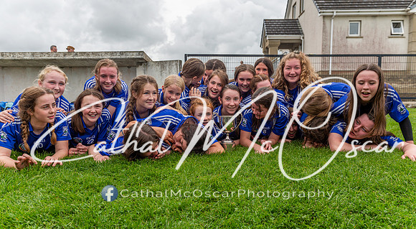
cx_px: 209
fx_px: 294
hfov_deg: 70.5
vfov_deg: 42.5
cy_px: 121
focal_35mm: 27
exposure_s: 1/400
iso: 160
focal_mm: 24
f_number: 3.2
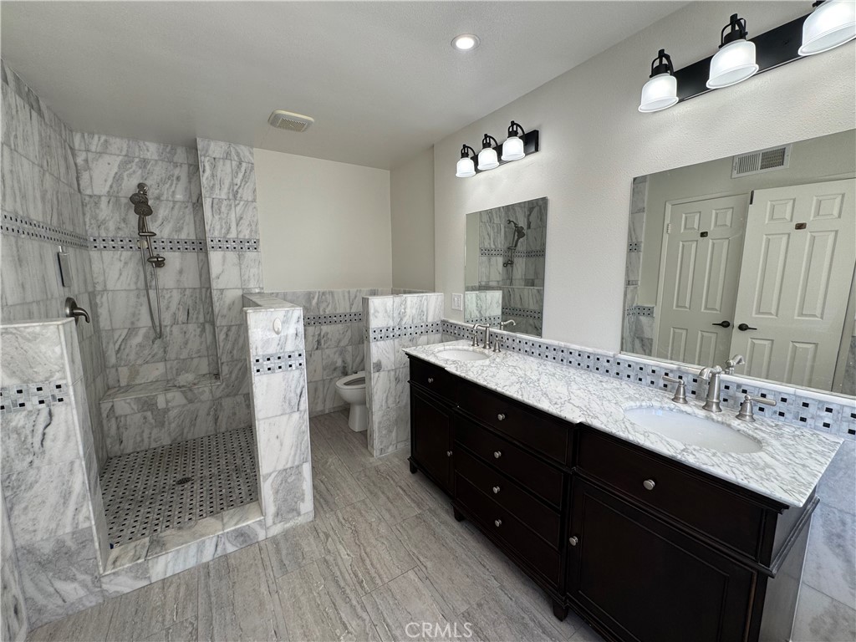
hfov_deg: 102.1
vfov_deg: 85.7
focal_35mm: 14
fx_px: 346
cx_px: 428
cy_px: 321
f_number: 2.2
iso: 40
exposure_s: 1/158
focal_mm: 2.22
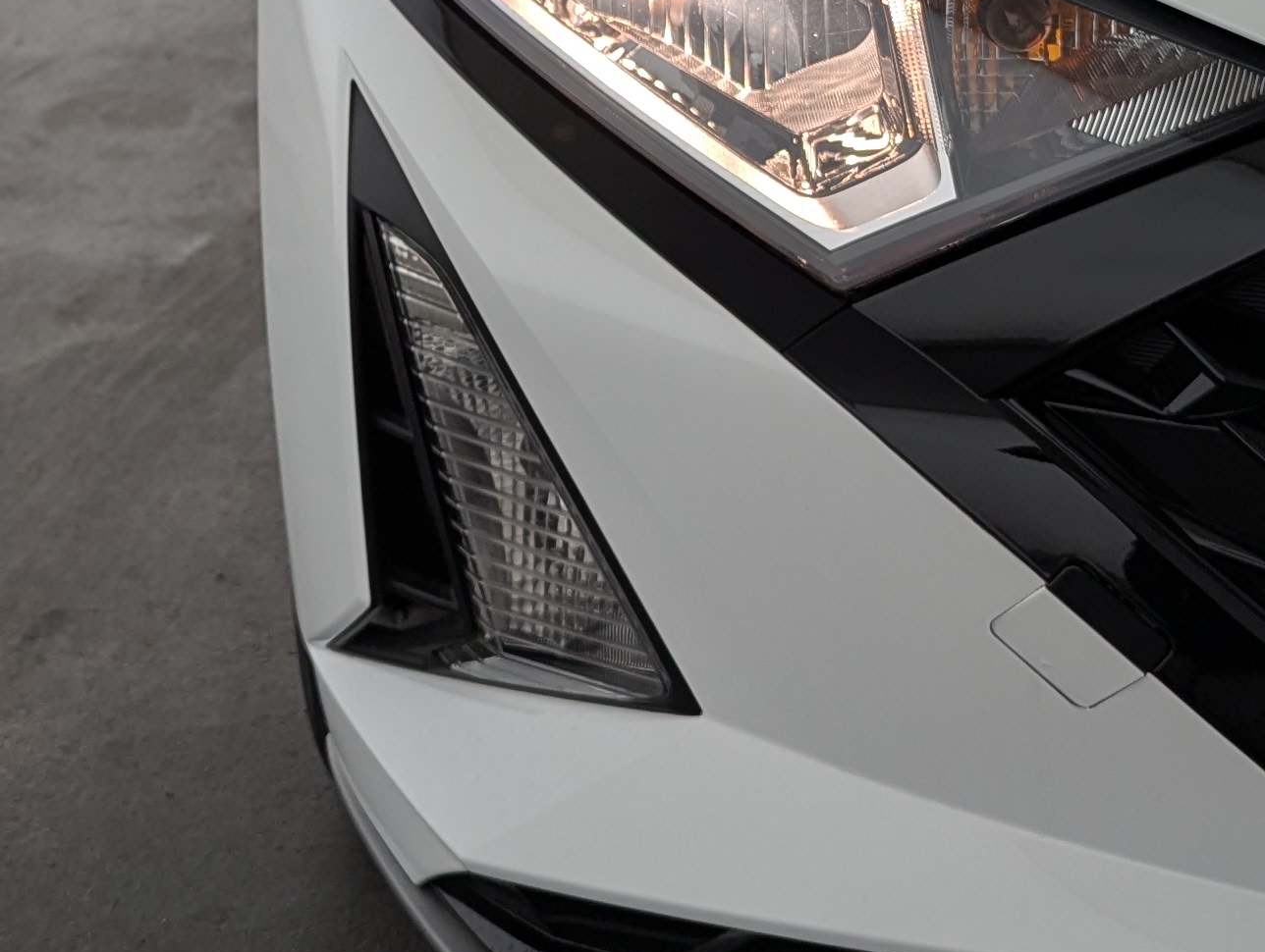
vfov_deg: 18.9
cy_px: -8
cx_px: 605
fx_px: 2781
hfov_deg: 25.6
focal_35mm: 76
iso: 47
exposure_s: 1/371
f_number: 1.85
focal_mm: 6.81
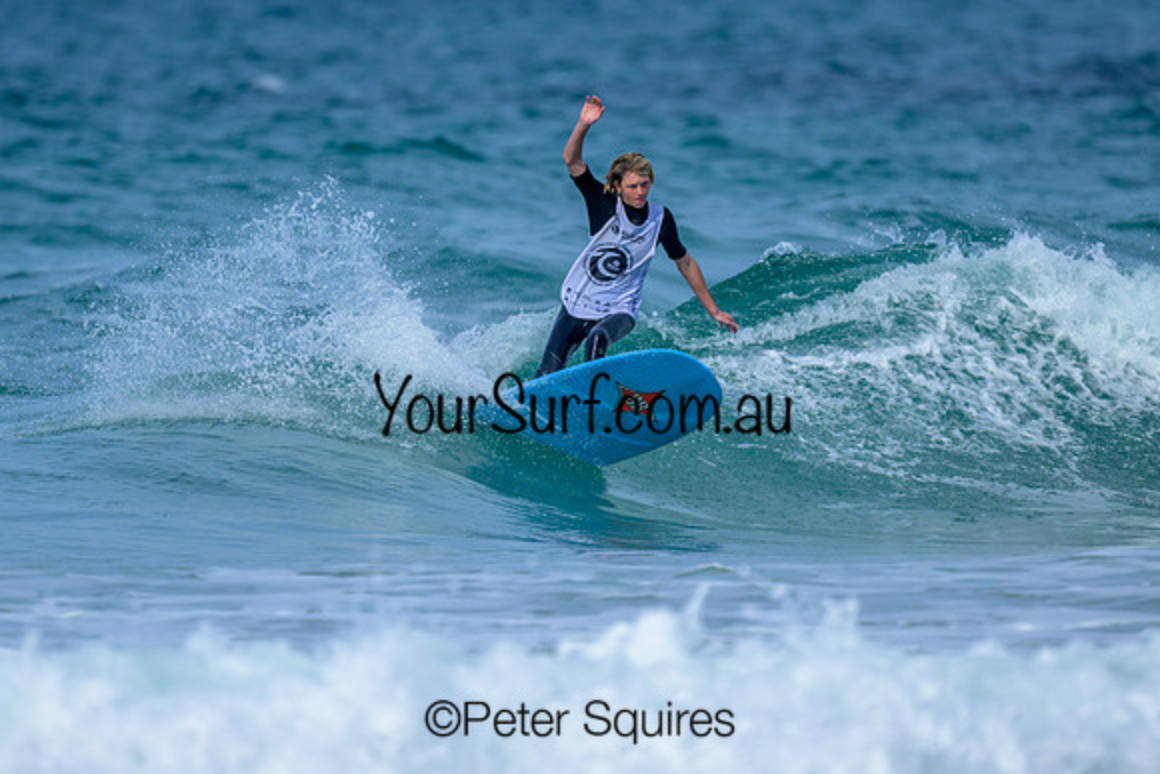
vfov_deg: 1.3
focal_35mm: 1100
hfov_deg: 1.9
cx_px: 443
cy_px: 466
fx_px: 35450
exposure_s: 1/2000
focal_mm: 800
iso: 200
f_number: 6.3
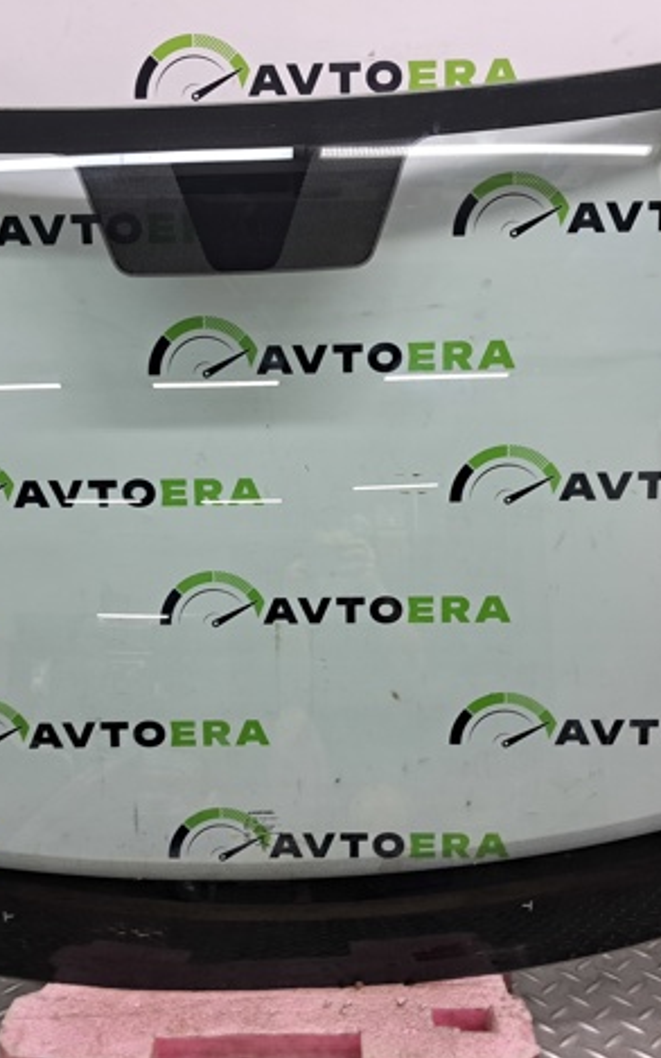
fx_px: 1124
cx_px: 293
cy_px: 529
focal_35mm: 39
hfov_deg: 32.7
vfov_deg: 50.4
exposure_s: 1/50
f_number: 1.8
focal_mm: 4
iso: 100
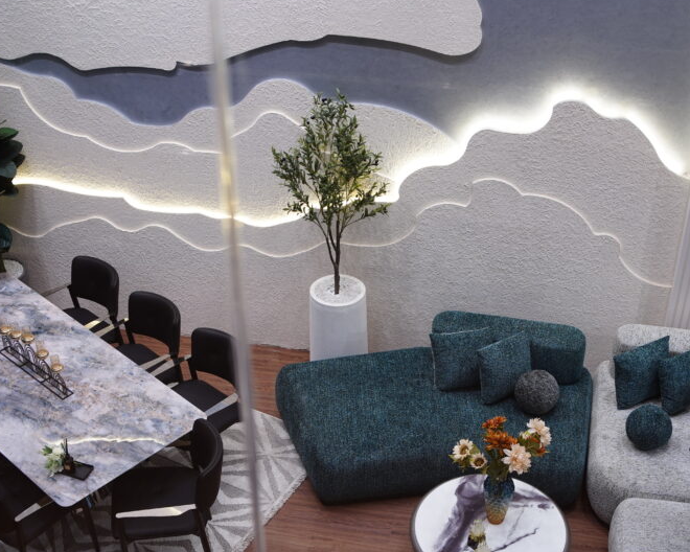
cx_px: 373
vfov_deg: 29.6
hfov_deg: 36.6
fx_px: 1041
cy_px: 350
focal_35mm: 51
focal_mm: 35
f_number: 3.5
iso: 250
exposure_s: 1/50
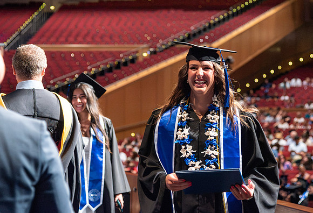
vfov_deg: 11.0
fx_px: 1102
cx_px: 180
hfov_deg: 16.2
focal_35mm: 126
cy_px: 55
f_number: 4
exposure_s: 1/125
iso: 2500
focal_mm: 75
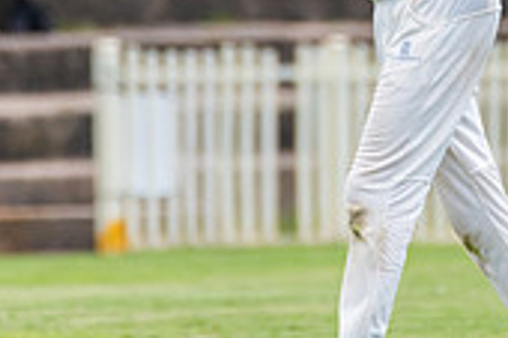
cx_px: 409
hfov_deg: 1.0
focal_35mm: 2048
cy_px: -64
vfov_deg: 0.7
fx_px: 28871
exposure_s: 1/1000
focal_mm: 600
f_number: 6.3
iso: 640
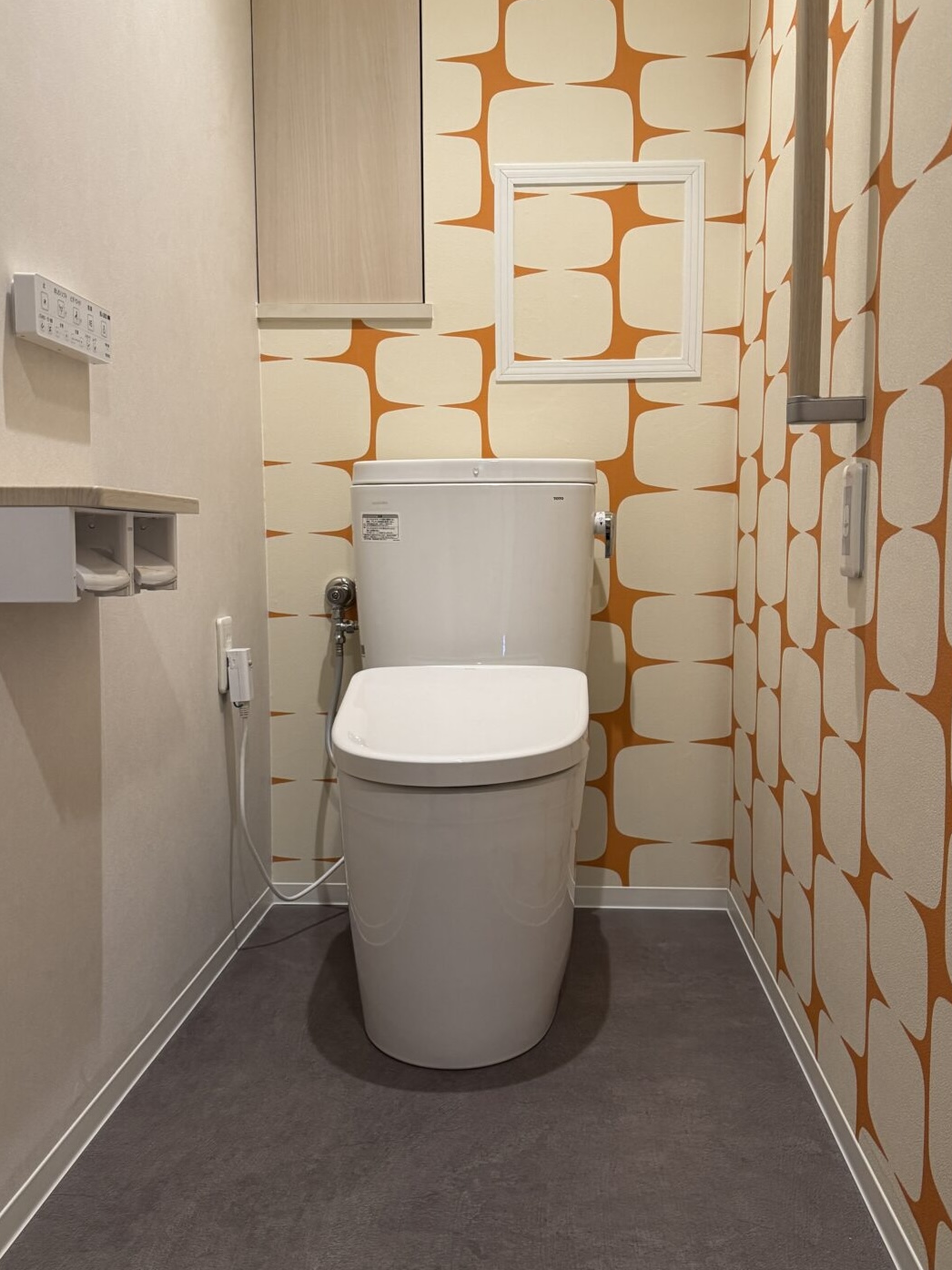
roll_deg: +0.3
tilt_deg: -5.6
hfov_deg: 42.9
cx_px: 493
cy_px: 665
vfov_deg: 55.3
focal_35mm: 33
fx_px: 1210
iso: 320
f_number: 1.78
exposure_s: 1/60
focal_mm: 6.76
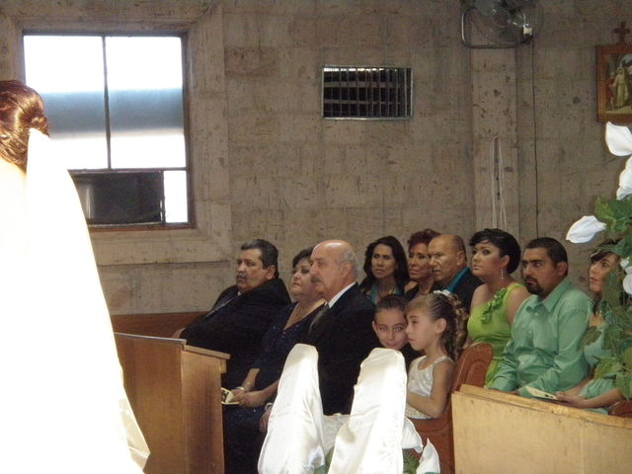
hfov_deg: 19.1
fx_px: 1881
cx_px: 316
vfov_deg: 14.4
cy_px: 237
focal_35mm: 103
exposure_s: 1/80
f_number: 4.8
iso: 800
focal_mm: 18.28
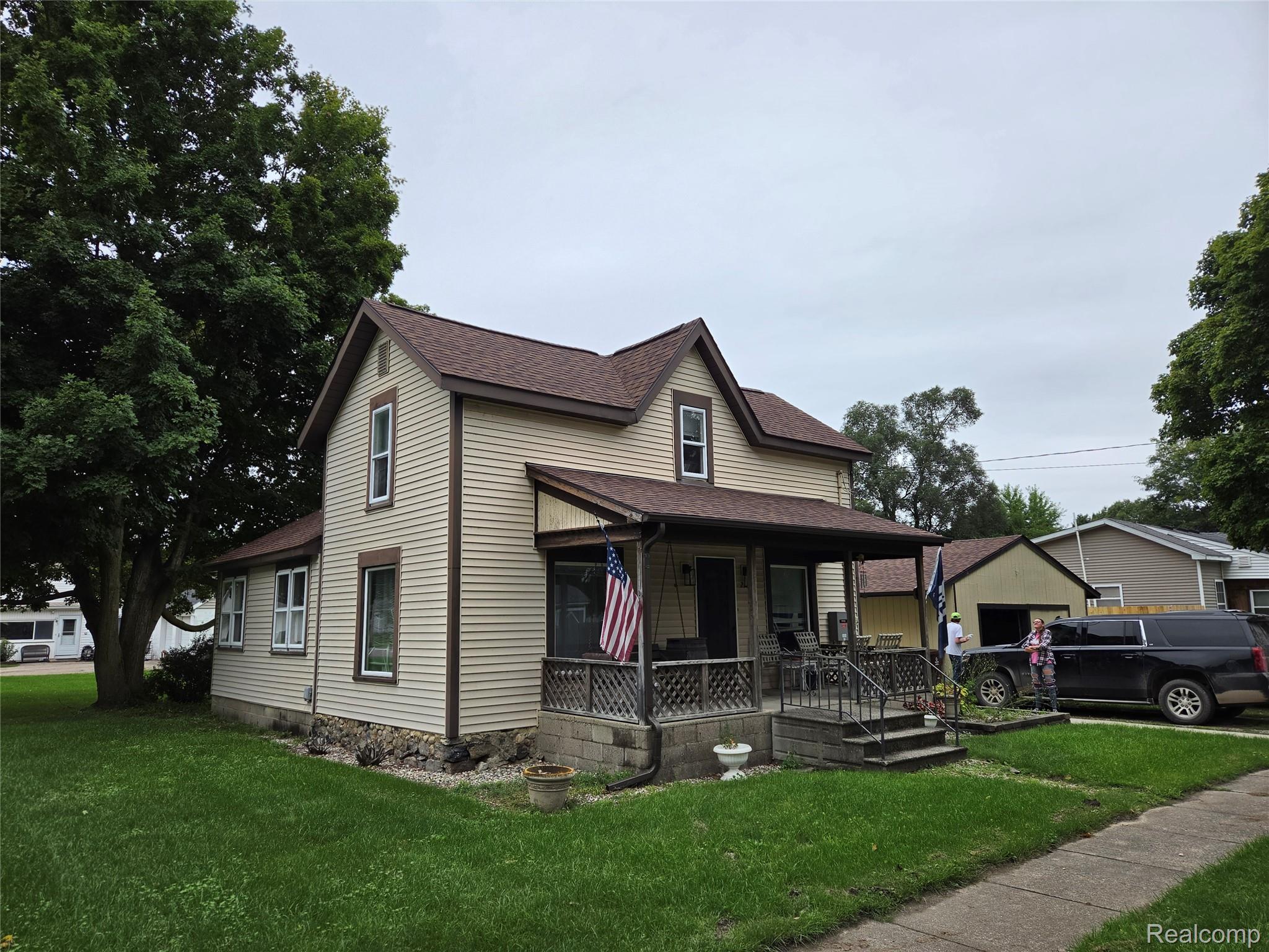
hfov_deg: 73.9
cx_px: 634
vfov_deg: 58.9
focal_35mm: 23
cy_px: 476
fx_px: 843
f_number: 1.8
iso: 80
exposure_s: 1/3521
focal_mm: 5.4
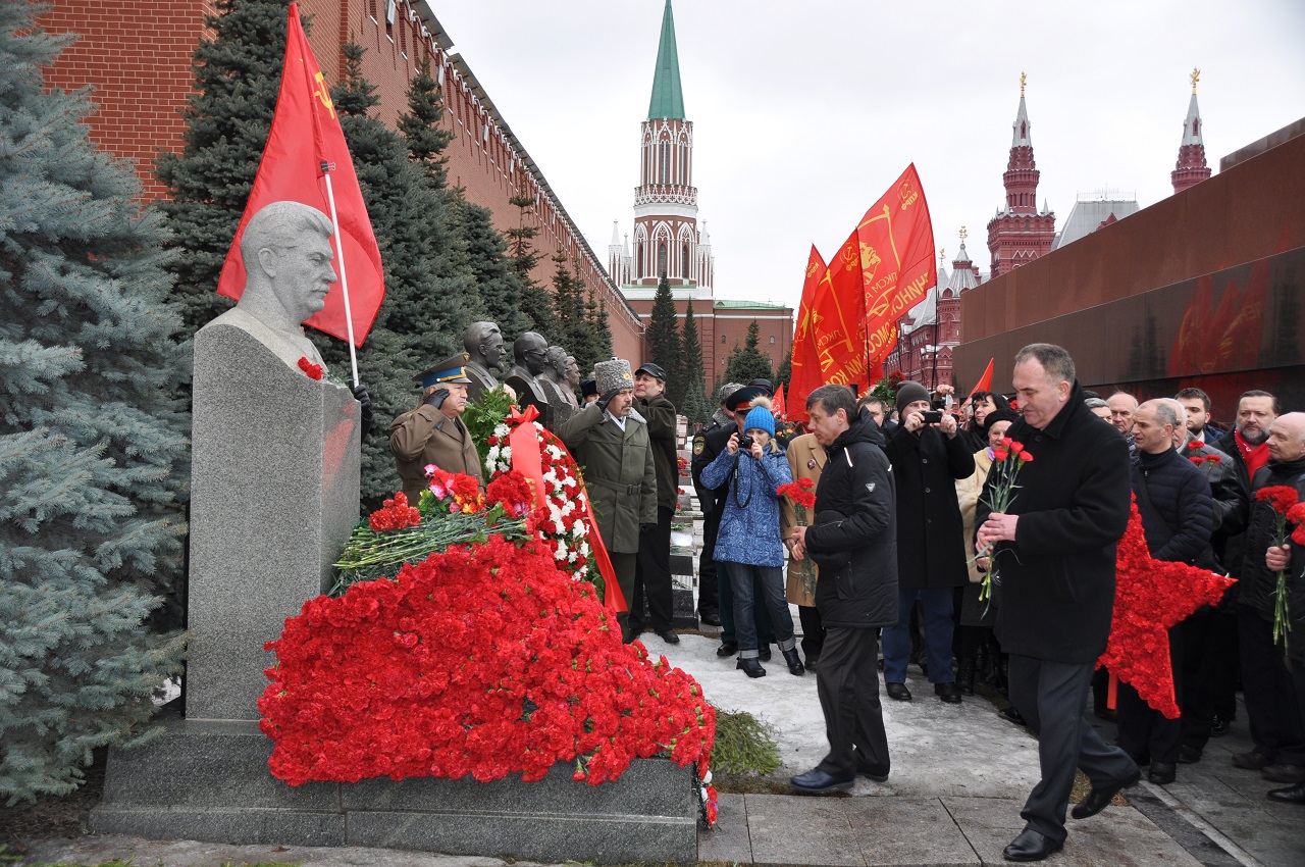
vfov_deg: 39.9
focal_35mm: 33
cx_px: 652
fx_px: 1195
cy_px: 434
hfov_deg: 57.3
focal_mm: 22
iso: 200
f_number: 6.3
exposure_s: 1/200
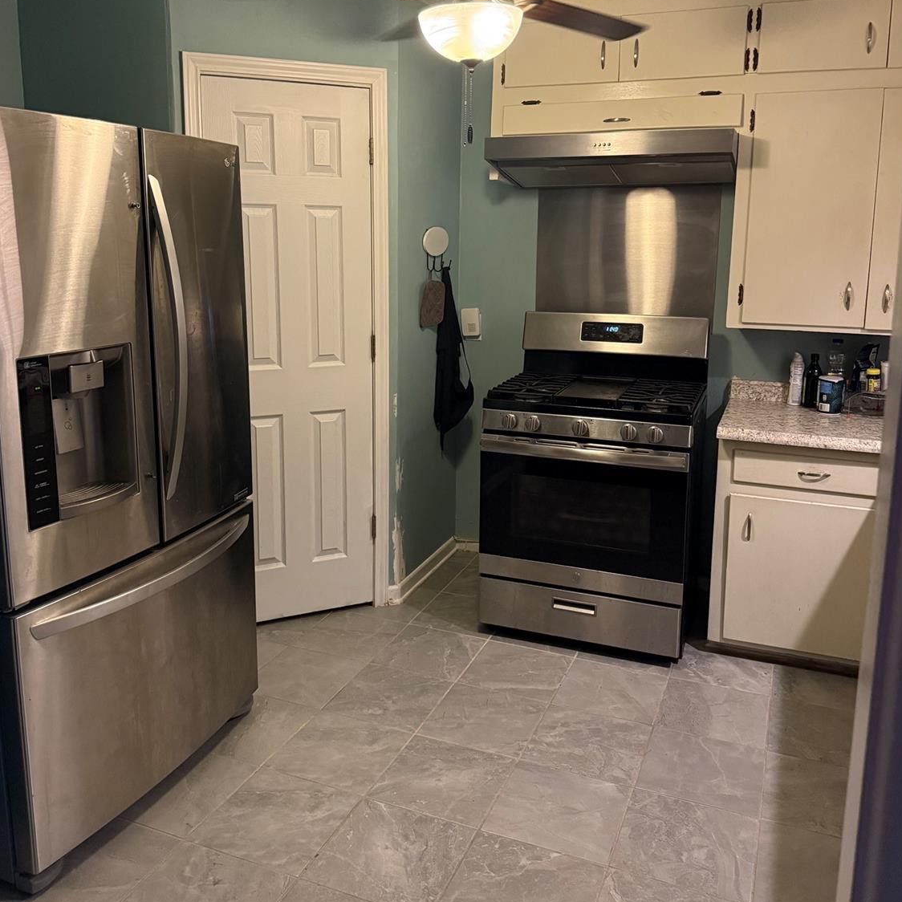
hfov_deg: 55.6
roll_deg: -0.4
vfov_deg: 55.3
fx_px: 855
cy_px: 373
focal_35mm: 29
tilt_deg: -9.9
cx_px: 449
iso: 500
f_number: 1.78
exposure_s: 1/60
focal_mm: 6.76
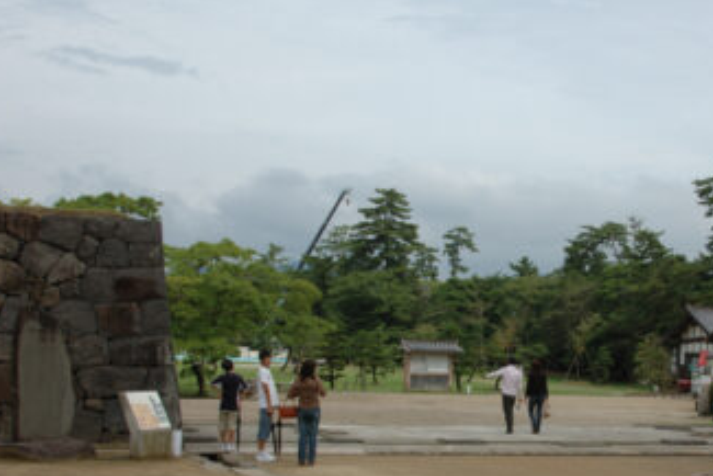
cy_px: 329
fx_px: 1228
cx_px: 498
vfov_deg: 21.8
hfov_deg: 32.0
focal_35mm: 62
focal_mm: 28
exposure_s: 1/320
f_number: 9
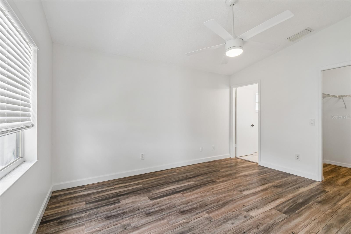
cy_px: 117
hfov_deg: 100.4
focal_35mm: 15
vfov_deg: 77.3
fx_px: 146
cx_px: 176
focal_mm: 10
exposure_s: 1/4
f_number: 8
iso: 100
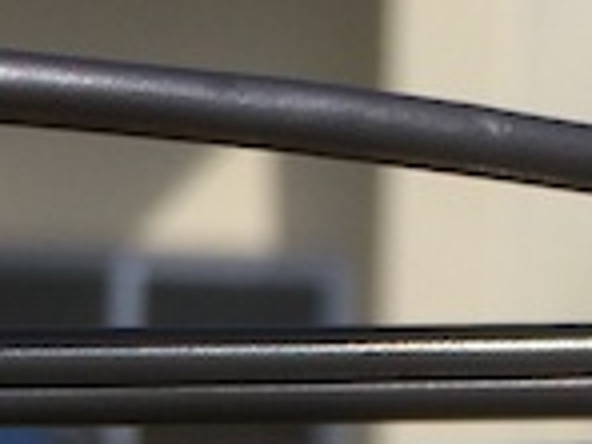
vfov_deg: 8.7
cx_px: 404
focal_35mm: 157
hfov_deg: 12.6
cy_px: 988
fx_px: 2685
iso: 32
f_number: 2.2
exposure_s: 1/3165
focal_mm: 4.15
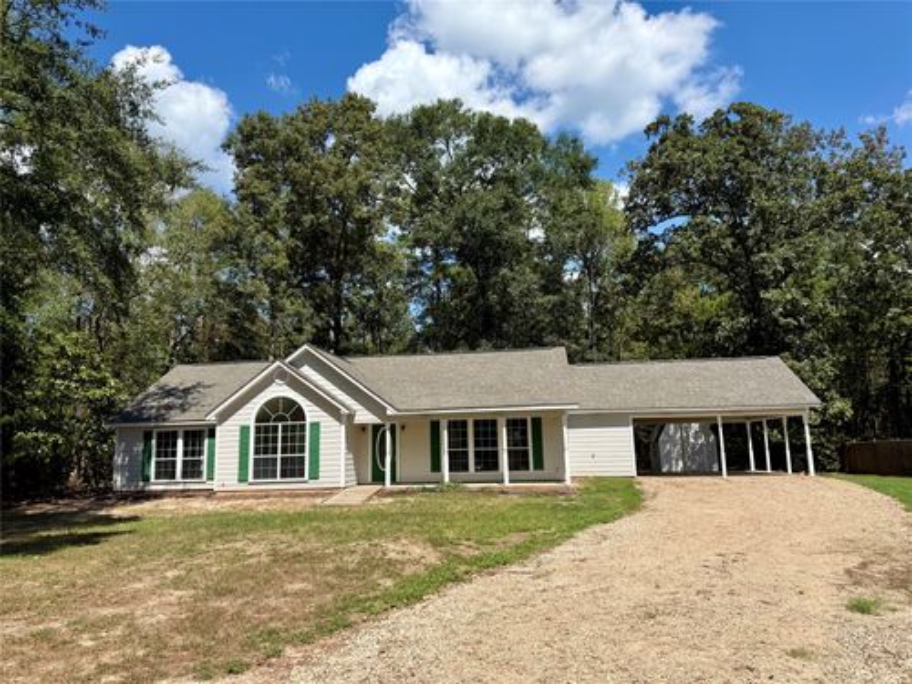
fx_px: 632
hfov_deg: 71.6
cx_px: 456
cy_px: 342
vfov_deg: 56.8
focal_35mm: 24
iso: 80
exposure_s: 1/4975
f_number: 1.78
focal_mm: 6.76
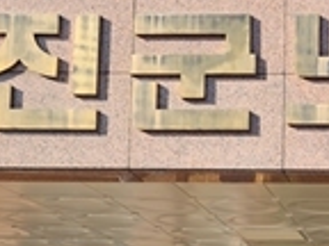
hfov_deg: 18.8
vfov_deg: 14.7
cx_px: 414
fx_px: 931
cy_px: 281
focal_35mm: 98
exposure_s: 1/374
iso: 12
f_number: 1.8
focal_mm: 6.4
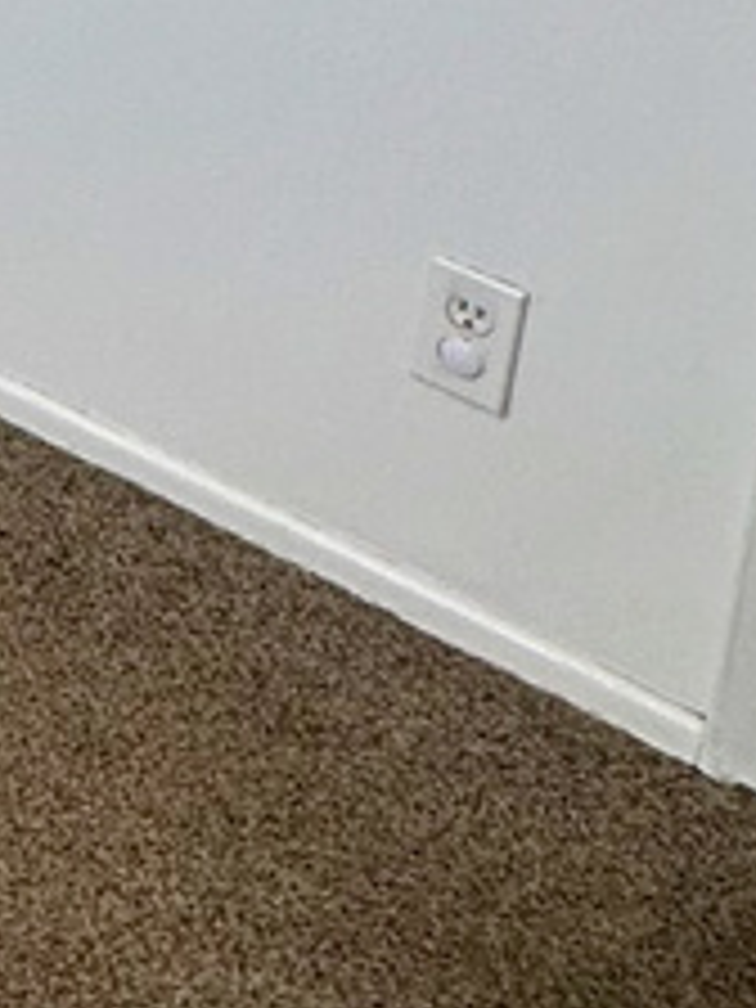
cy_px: -729
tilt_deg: -11.0
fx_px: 2795
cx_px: -1372
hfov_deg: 11.1
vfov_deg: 17.2
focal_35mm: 96
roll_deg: -0.6
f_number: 2.2
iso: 80
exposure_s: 1/99
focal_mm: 2.22
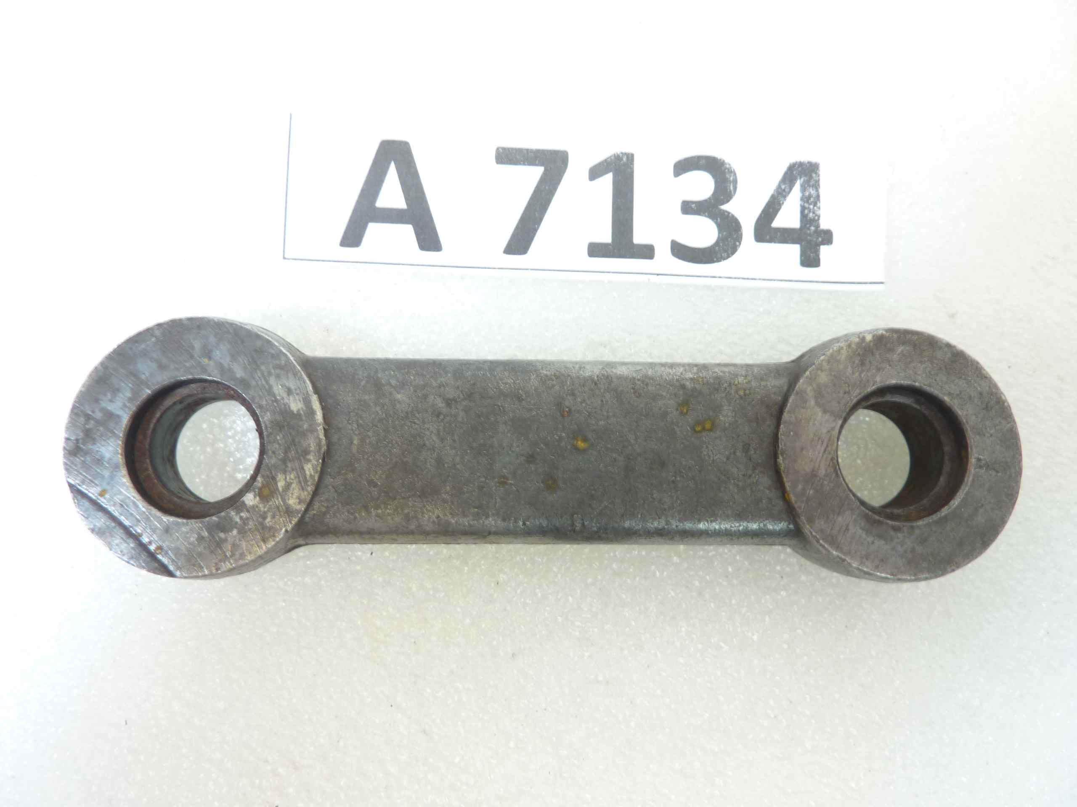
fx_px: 778
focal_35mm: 25
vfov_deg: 54.9
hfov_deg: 69.4
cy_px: 404
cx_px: 538
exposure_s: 1/13
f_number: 3.3
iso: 80
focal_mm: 4.1
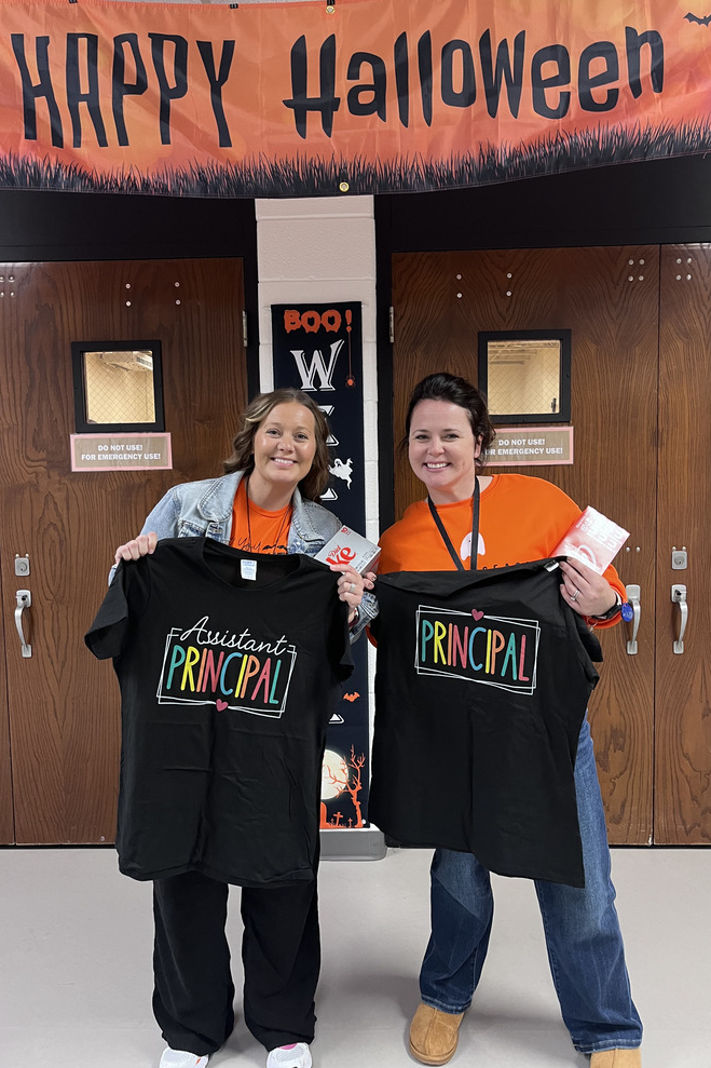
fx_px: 830
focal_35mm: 28
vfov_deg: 65.5
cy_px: 531
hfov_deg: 46.4
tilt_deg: -5.9
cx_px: 358
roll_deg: +0.9
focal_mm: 5.1
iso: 160
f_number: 1.6
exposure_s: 1/46
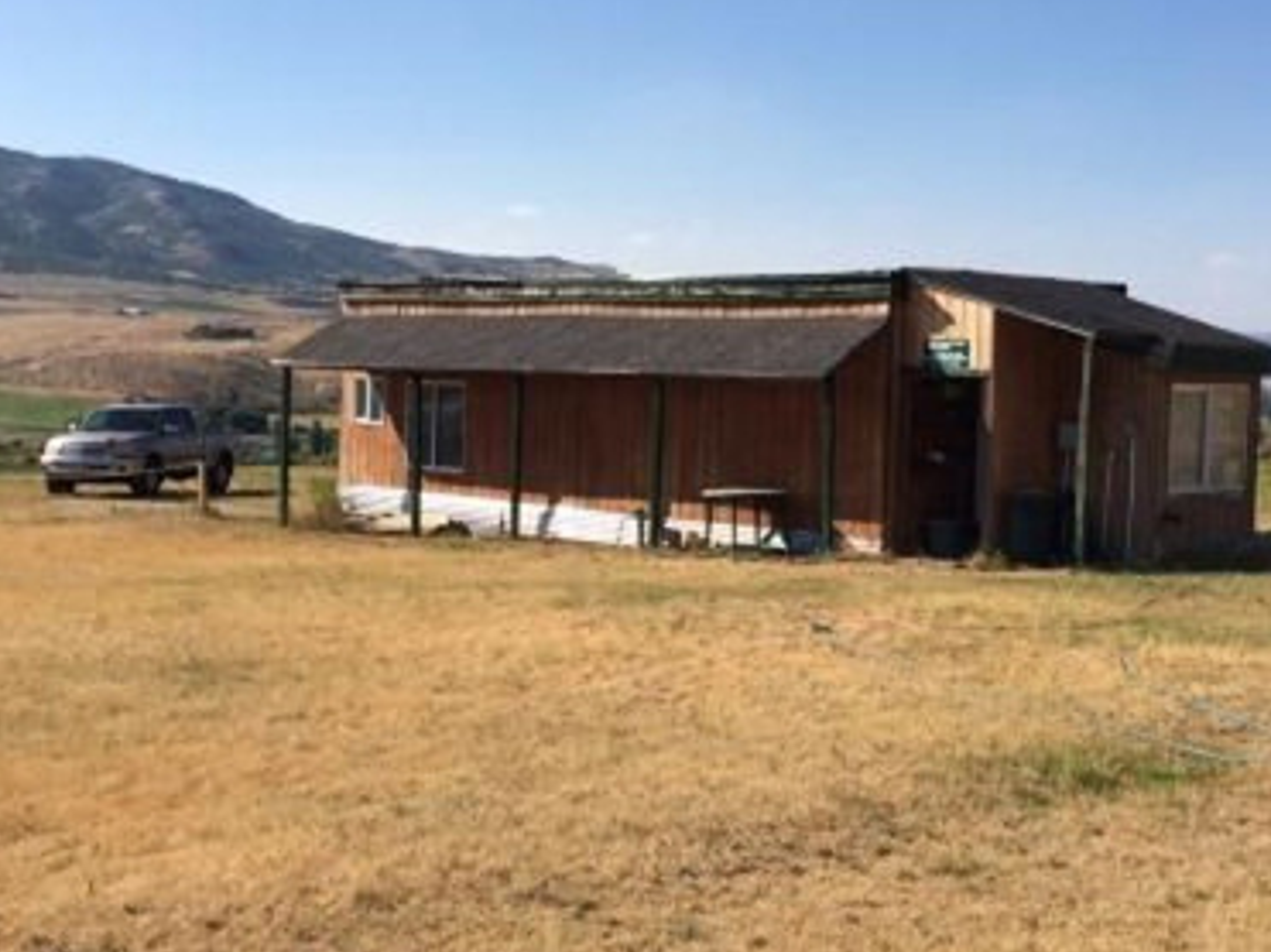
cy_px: 466
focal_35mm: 50
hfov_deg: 37.9
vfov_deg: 29.1
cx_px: 809
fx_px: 1835
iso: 32
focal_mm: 4.15
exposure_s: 1/2564
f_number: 2.2
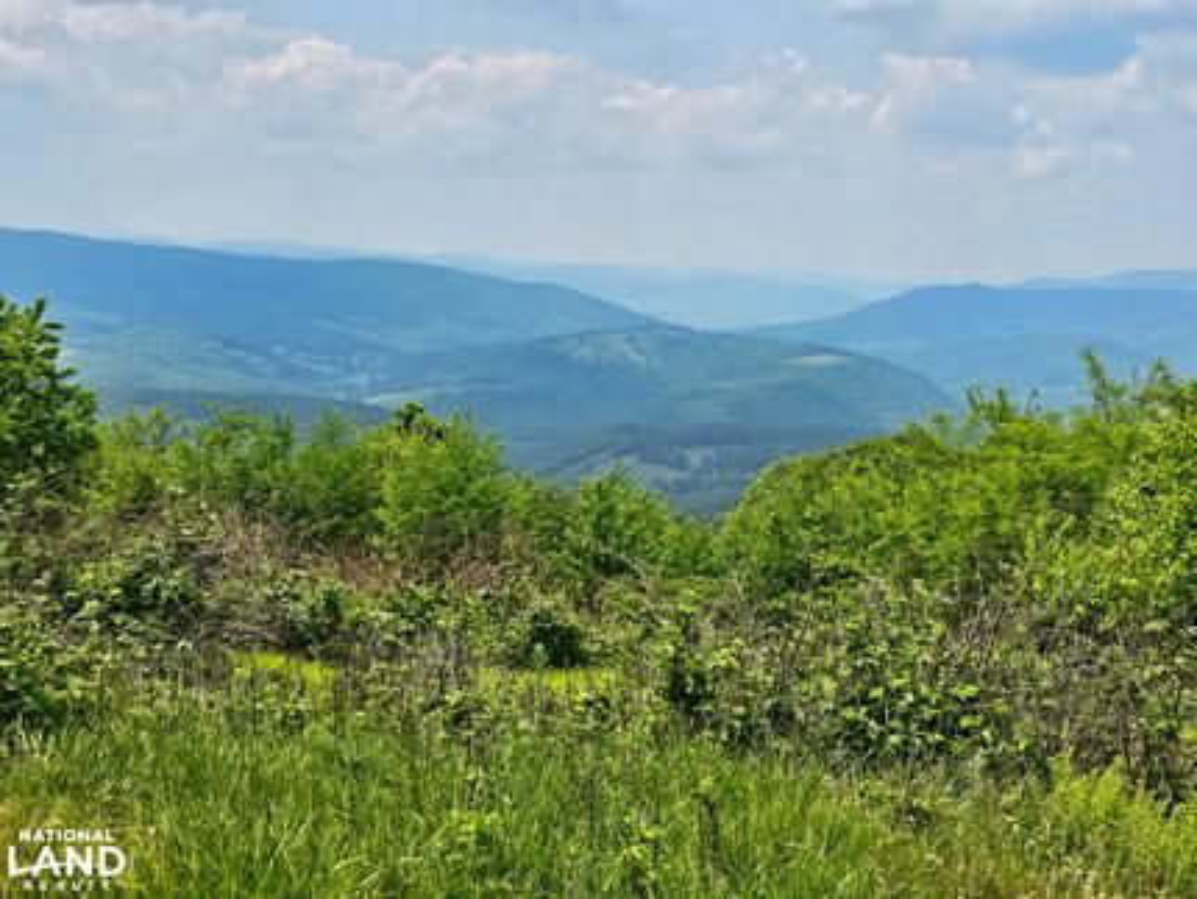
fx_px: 796
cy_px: 450
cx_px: 598
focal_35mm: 23
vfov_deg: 58.9
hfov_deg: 73.9
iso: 10
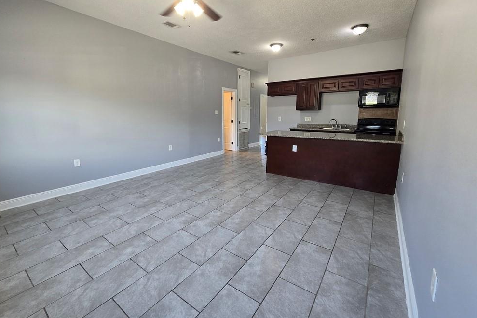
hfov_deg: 104.2
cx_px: 233
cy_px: 145
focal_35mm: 14
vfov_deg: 81.0
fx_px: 185
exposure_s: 1/60
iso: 160
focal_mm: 2.2
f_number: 2.2
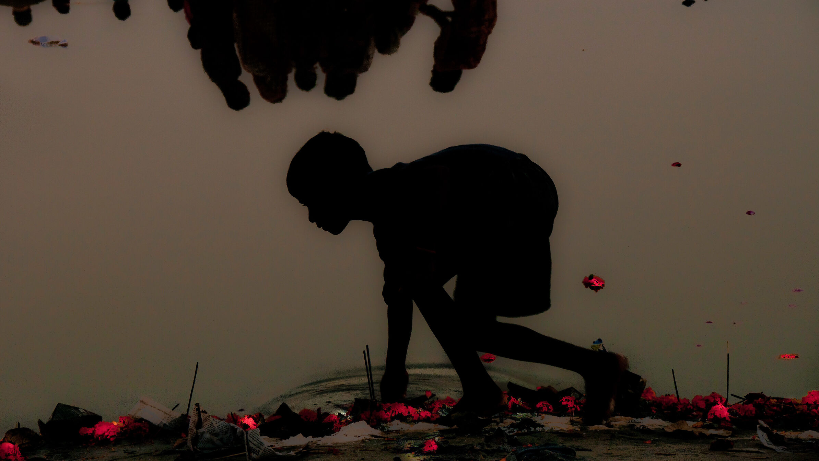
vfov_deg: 8.5
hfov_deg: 15.1
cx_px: 411
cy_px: 190
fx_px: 3084
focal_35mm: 142
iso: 200
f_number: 10
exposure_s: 1/80
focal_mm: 90
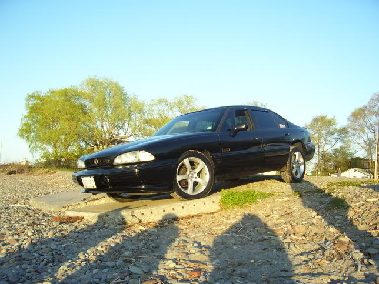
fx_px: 372
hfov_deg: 54.0
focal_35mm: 34
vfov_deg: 41.8
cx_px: 190
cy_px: 142
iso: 80
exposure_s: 1/350
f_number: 2.7
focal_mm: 5.6
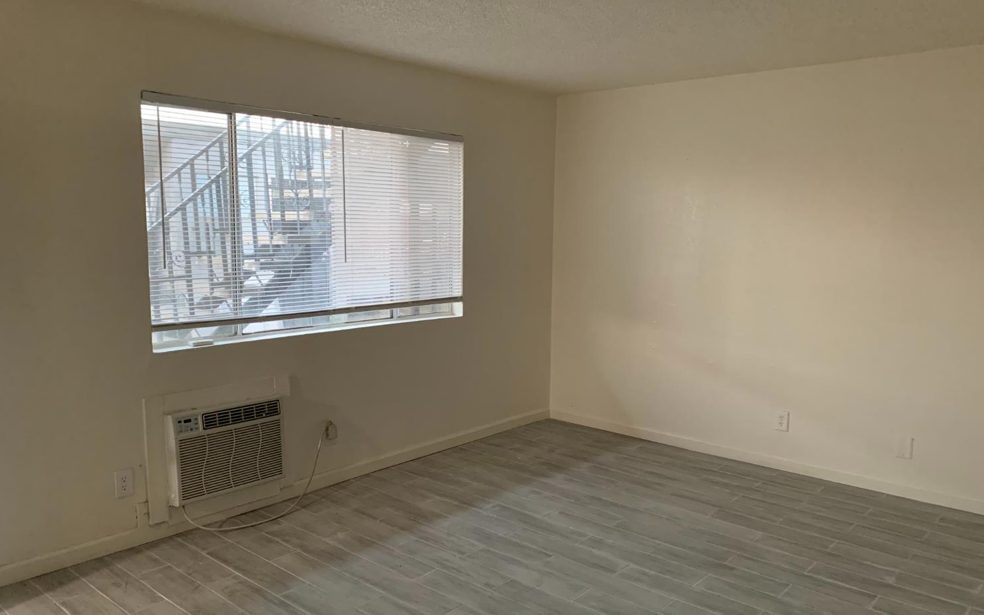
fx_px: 751
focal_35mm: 28
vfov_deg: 44.5
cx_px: 488
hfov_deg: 66.5
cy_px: 323
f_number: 1.8
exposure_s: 1/39
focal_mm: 4.25
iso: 400
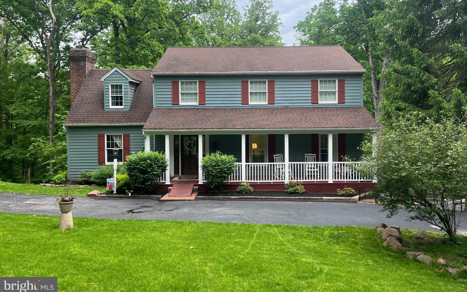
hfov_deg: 66.5
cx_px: 237
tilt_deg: -0.6
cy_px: 118
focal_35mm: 28
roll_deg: +0.4
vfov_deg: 44.3
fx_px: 356
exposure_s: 1/153
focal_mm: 5.1
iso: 64
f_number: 1.6
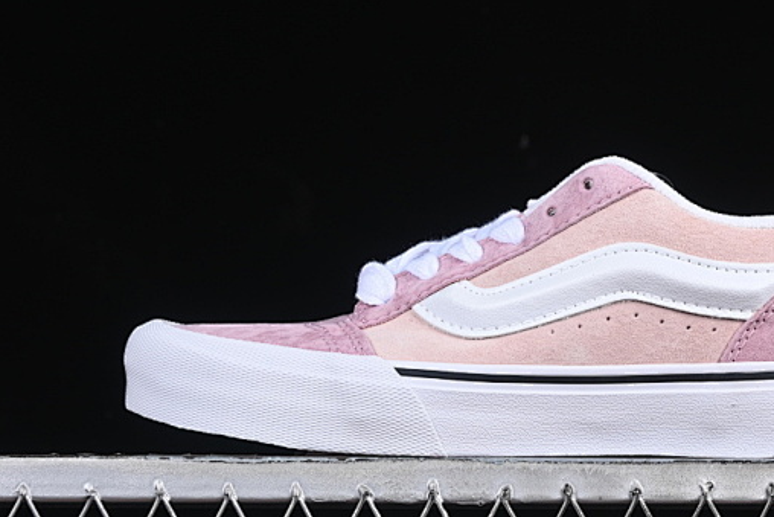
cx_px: 533
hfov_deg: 17.3
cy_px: 207
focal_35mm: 118
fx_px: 2538
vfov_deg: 11.6
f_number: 8
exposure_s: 1/80
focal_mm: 50
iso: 160
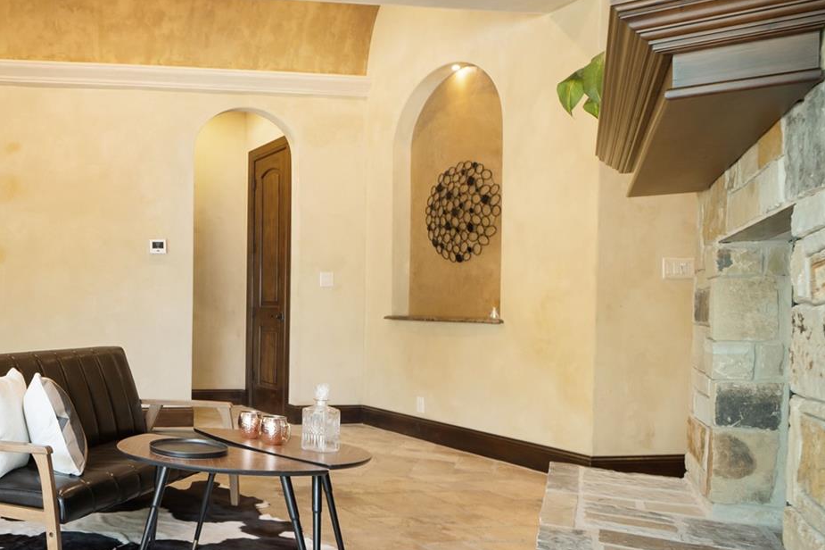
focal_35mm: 31
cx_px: -15
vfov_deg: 42.2
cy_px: 307
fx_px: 710
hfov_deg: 48.6
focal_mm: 14
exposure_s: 1/30
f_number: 4
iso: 500
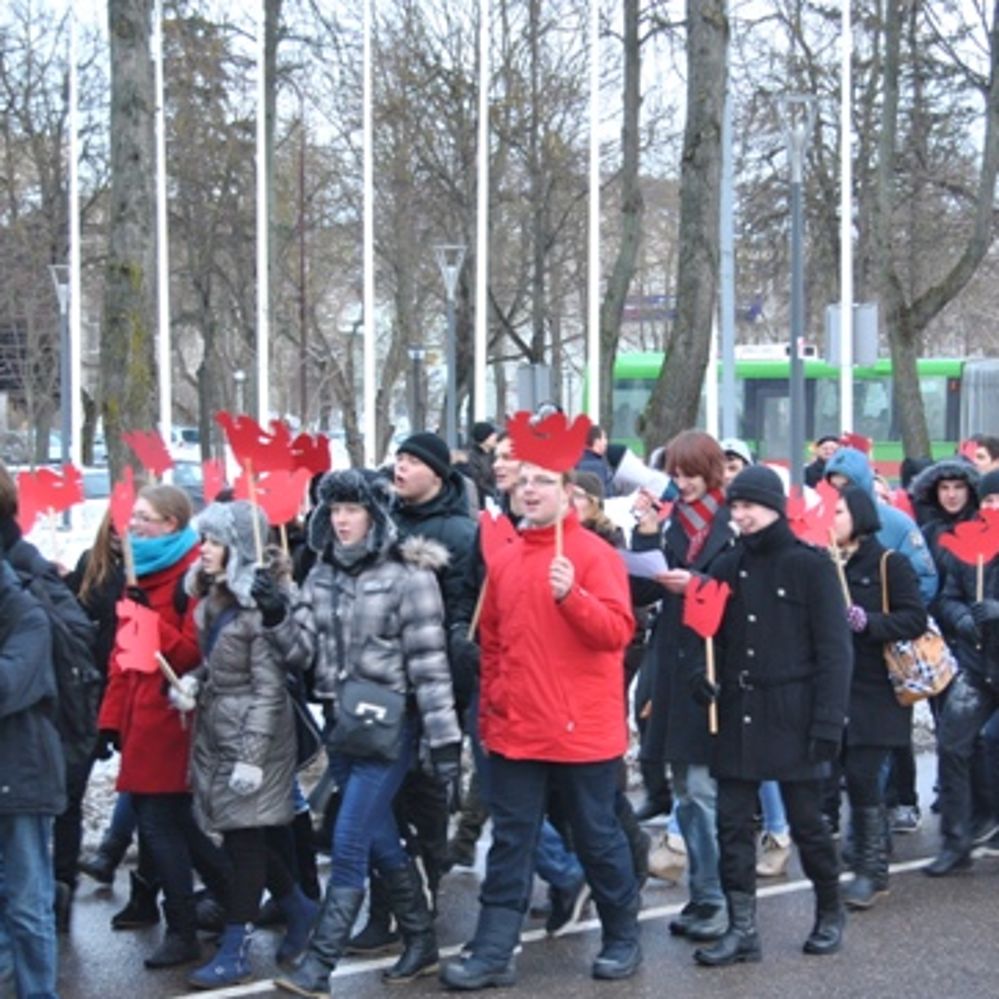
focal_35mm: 95
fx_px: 3102
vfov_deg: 18.3
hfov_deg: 18.3
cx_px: 552
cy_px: 519
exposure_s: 1/50
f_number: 5
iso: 200
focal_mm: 42
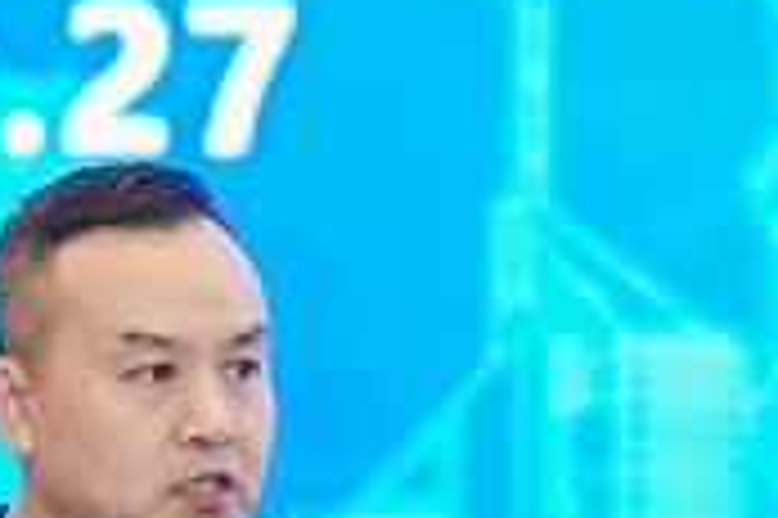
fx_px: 13537
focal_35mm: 627
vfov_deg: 2.2
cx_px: 162
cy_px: 637
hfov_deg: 3.3
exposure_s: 1/160
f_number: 3.2
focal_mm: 164
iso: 2000
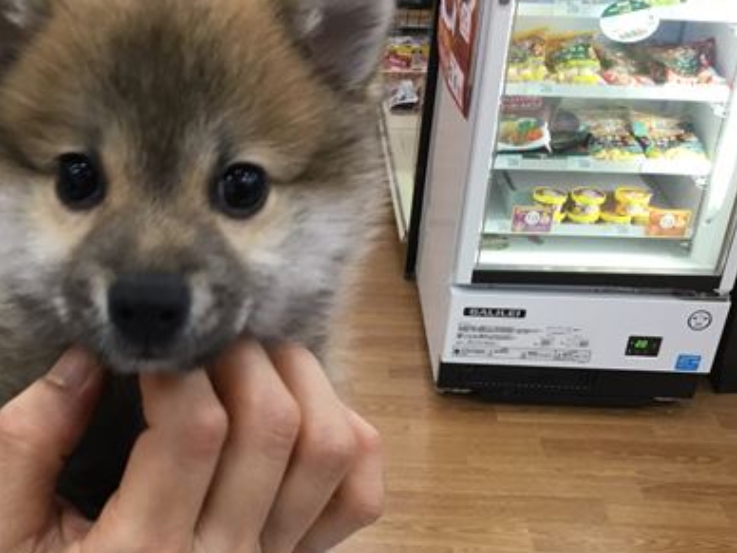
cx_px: 232
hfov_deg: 39.1
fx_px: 1022
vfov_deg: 29.9
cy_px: 397
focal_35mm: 48
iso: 64
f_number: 2.4
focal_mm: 3.3
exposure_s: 1/30
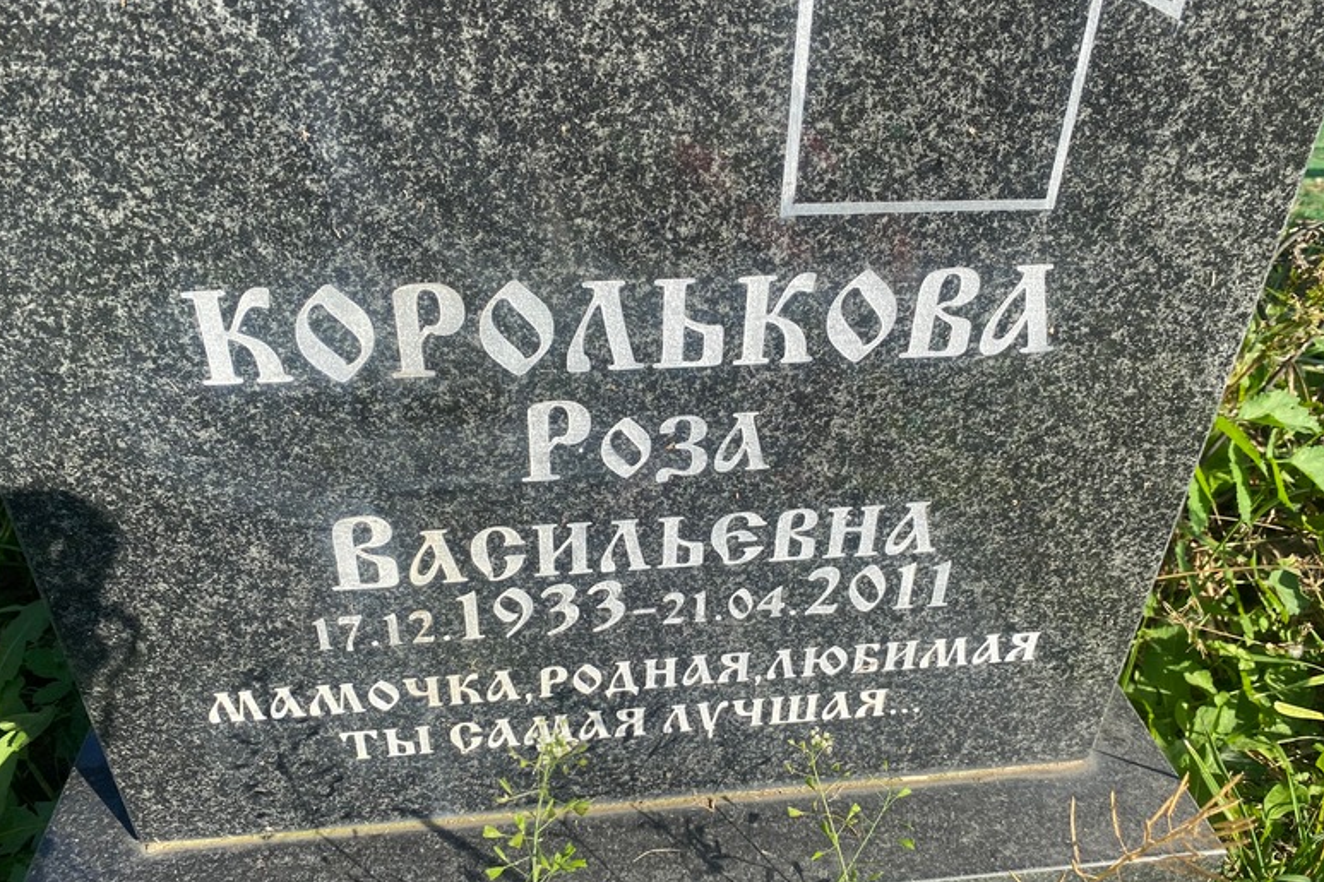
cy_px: 438
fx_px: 1029
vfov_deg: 46.4
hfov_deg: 65.5
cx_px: 665
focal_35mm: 28
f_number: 1.8
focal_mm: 4.25
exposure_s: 1/1504
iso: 32
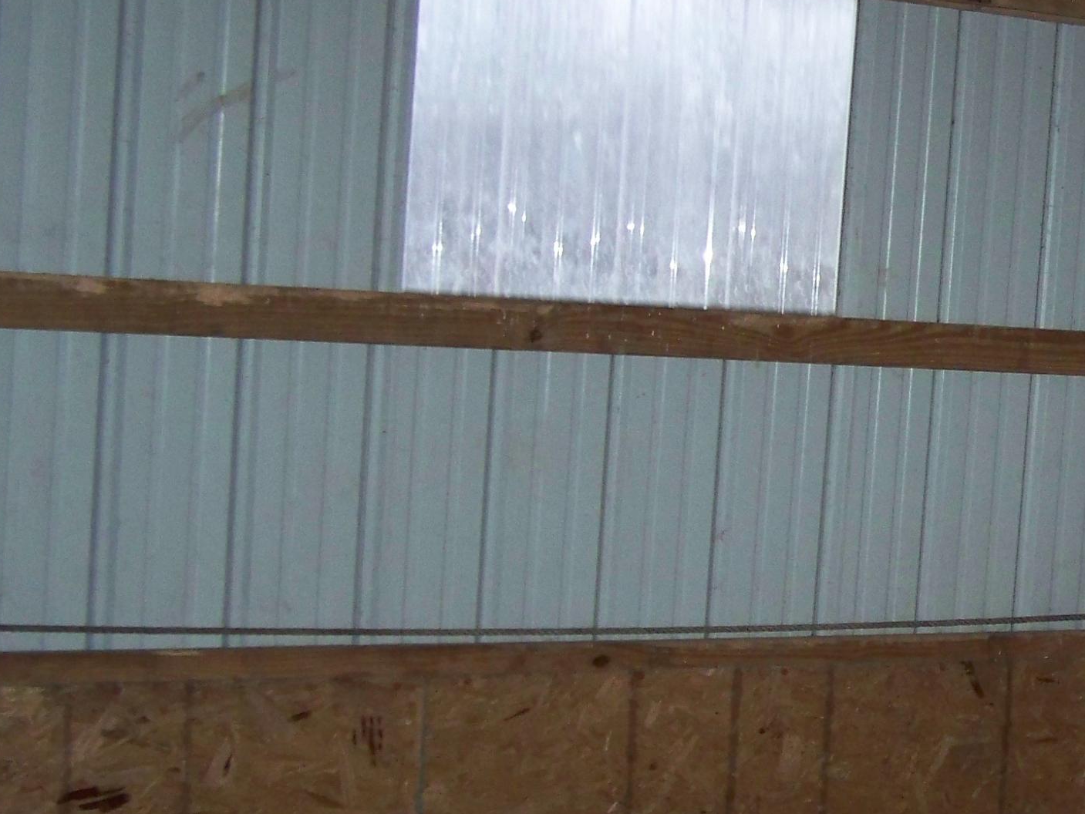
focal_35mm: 81
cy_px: 464
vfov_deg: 18.2
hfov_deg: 23.0
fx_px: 2540
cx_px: 1135
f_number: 2.8
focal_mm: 6.3
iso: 200
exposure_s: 1/30
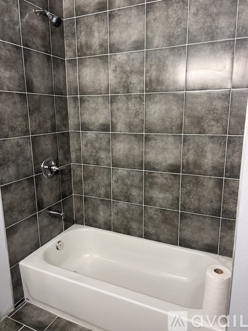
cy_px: 166
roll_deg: +0.8
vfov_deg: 67.3
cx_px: 124
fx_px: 248
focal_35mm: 26
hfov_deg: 53.0
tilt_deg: -11.3
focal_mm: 5.7
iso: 80
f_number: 1.5
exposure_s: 1/60
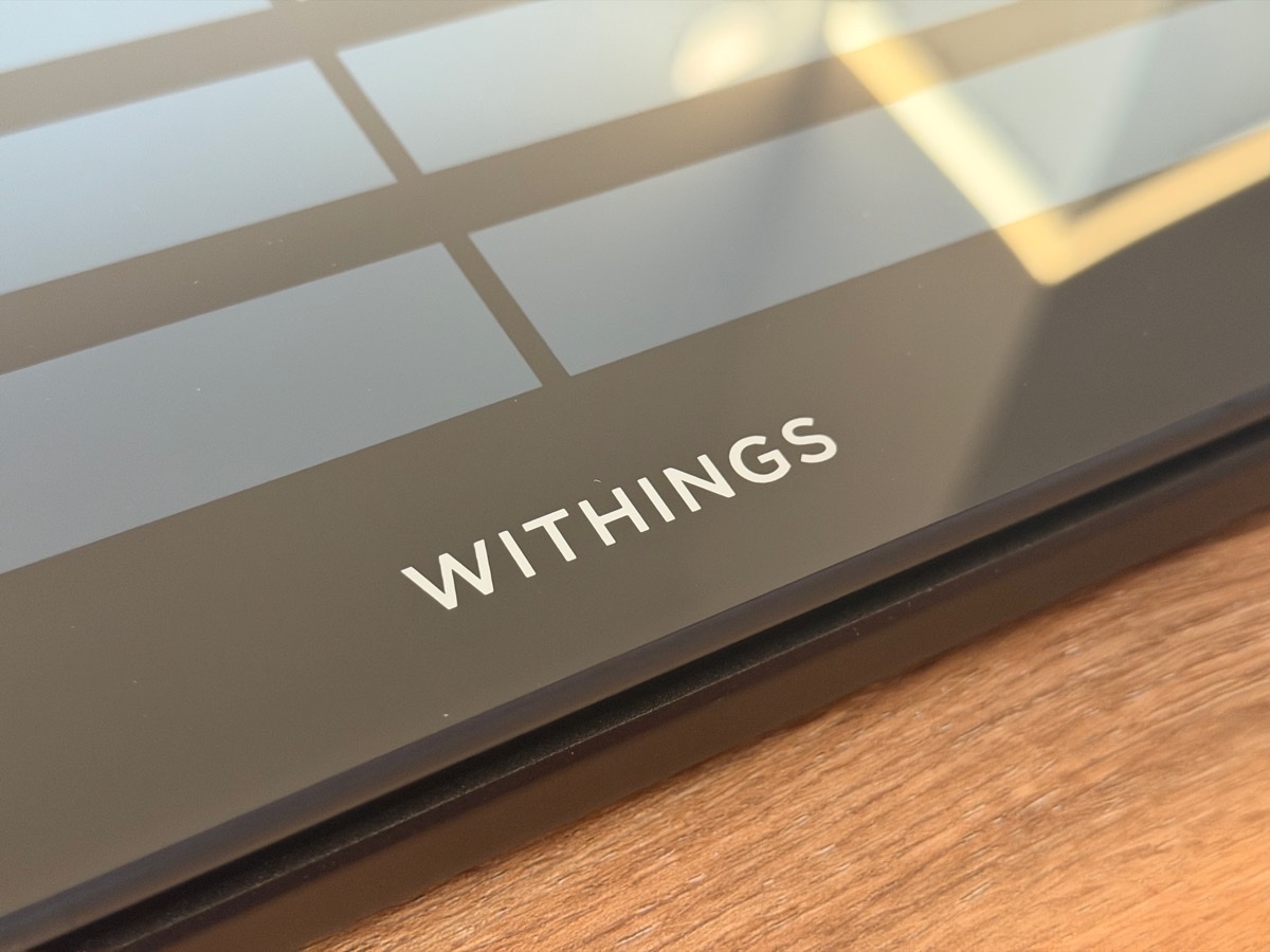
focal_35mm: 48
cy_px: 476
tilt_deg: -49.1
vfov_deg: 30.3
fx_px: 1761
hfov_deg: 39.7
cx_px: 635
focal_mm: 6.76
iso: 500
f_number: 1.78
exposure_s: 1/37
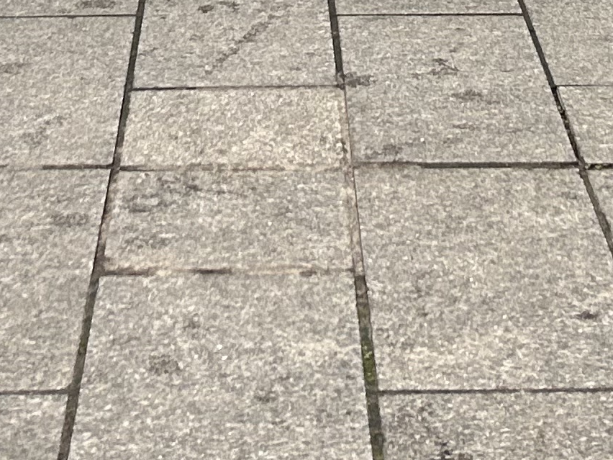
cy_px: -543
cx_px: 291
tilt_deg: -3.5
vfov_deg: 10.7
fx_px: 2178
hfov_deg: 16.0
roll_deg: -1.1
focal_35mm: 123
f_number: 1.5
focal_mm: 5.7
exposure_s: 1/60
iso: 160
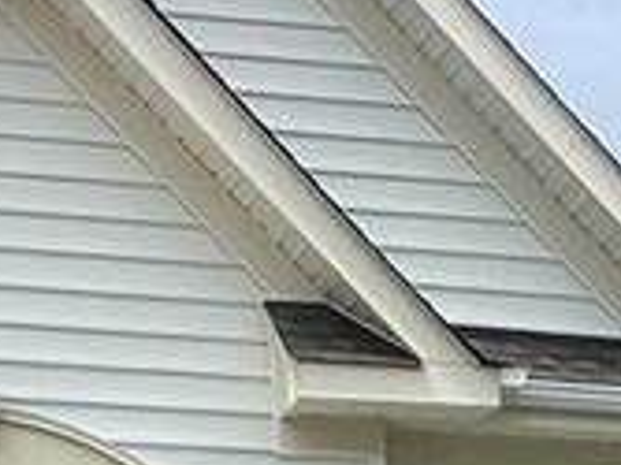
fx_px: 4267
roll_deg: +1.8
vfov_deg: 5.9
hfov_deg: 8.2
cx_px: 863
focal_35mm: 238
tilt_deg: +2.6
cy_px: 1213
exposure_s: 1/1335
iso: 25
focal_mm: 3.3
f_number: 2.4
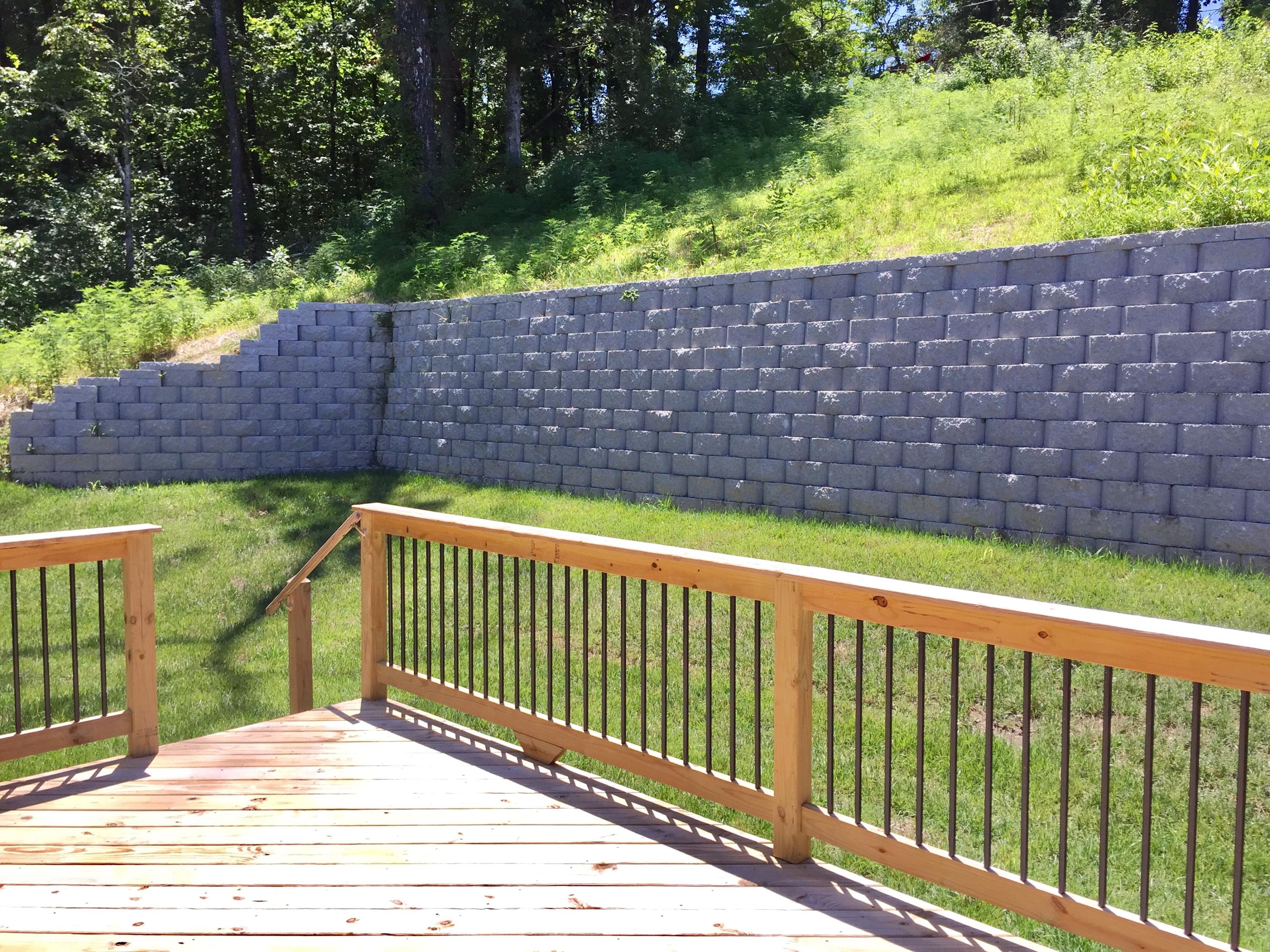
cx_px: 635
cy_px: 476
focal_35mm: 29
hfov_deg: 61.7
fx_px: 1064
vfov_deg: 48.2
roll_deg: -0.4
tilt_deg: -4.1
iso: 40
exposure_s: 1/1236
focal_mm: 4.15
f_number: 2.2
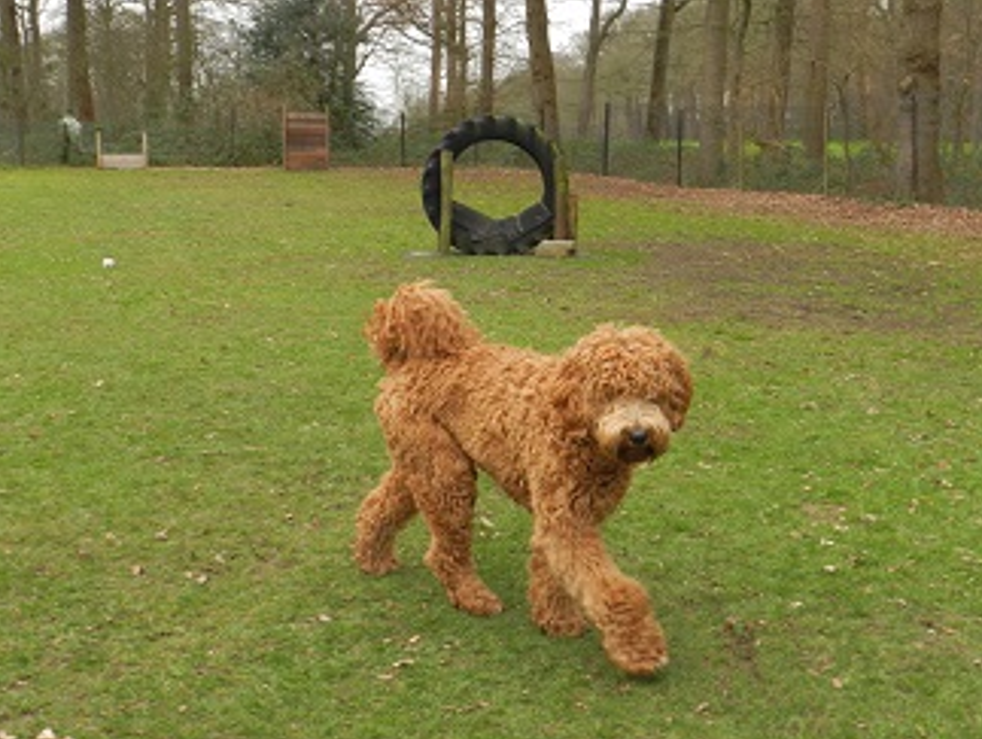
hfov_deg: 40.4
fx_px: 1335
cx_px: 532
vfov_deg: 30.9
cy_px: 383
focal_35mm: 47
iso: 160
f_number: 4
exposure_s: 1/160
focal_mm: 6.7
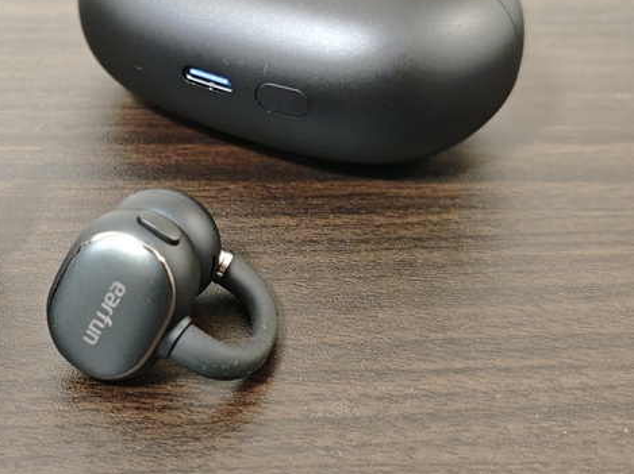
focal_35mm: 74
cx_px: 185
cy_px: 167
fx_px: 1354
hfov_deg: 26.1
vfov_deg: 19.8
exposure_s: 1/39.6
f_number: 1.5
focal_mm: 4.94
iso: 800
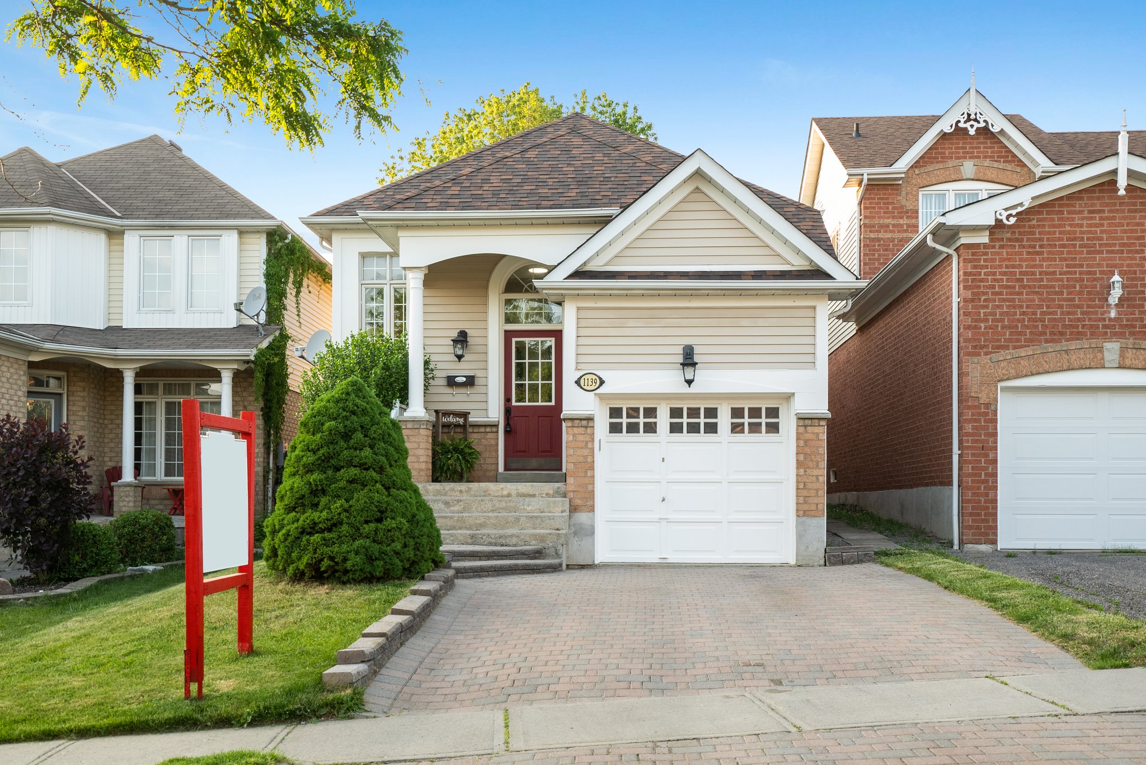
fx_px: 1114
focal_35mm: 35
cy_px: 382
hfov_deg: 54.4
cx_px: 573
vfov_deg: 37.9
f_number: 7.1
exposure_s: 1/40
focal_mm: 35
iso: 800
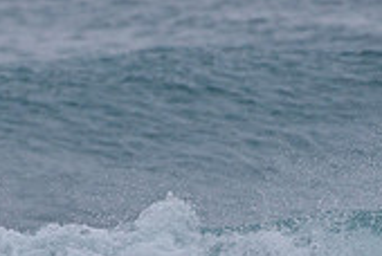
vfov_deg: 0.7
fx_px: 22152
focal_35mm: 2084
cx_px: -22
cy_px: 340
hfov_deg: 1.0
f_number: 5.6
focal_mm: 500
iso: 720
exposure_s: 1/2000
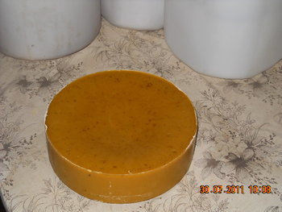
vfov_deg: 30.3
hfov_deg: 39.6
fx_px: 391
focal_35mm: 48
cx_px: 141
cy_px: 106
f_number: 3.3
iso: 100
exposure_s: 1/30
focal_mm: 7.88
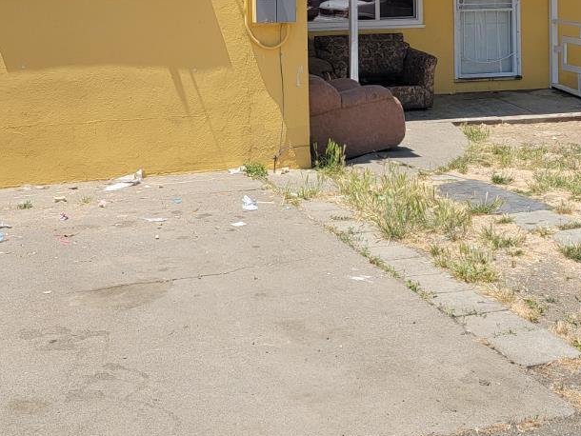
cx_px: 302
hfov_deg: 32.7
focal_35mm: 59
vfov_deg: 23.5
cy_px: -31
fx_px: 991
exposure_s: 1/897
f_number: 1.8
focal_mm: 6.7
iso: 16
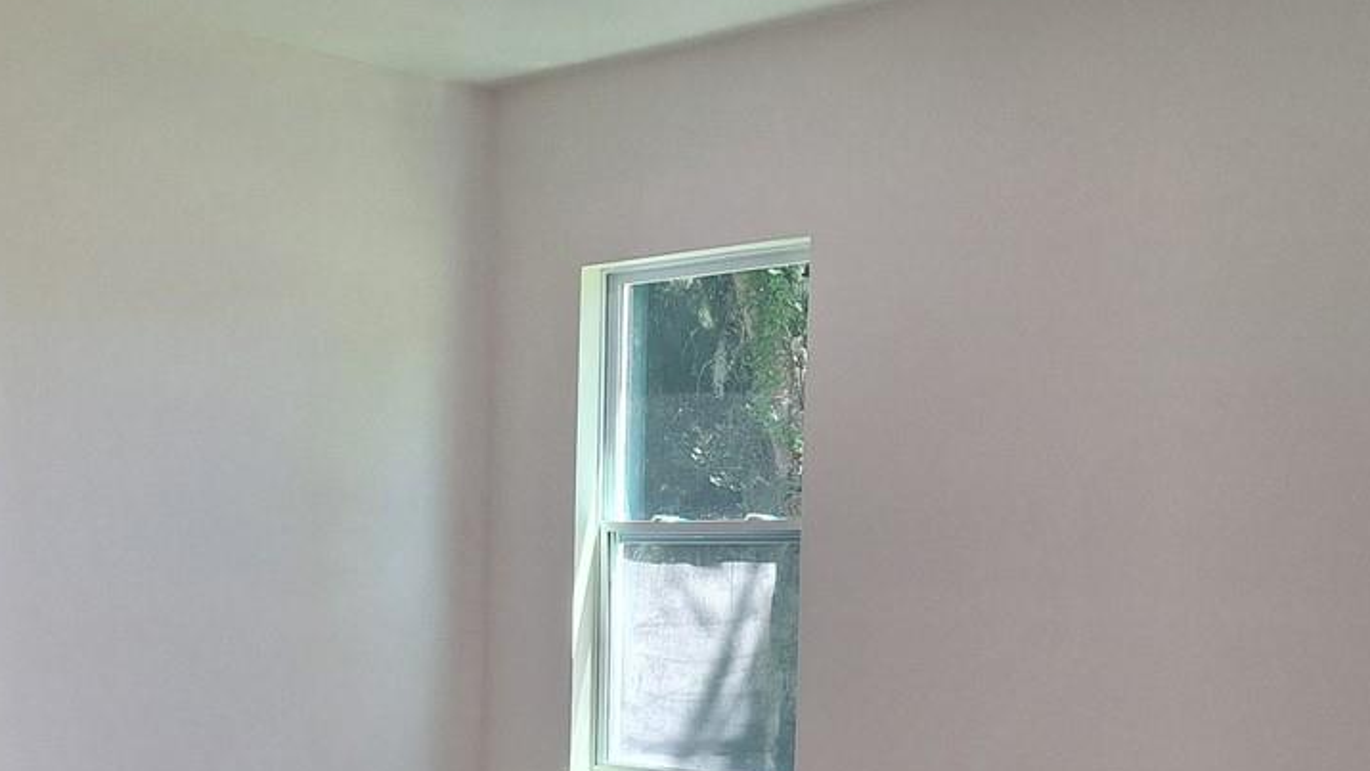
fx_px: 2035
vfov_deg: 20.9
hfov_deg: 37.1
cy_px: 719
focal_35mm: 56
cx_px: 587
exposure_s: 1/123
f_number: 1.8
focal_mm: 5.54
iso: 40
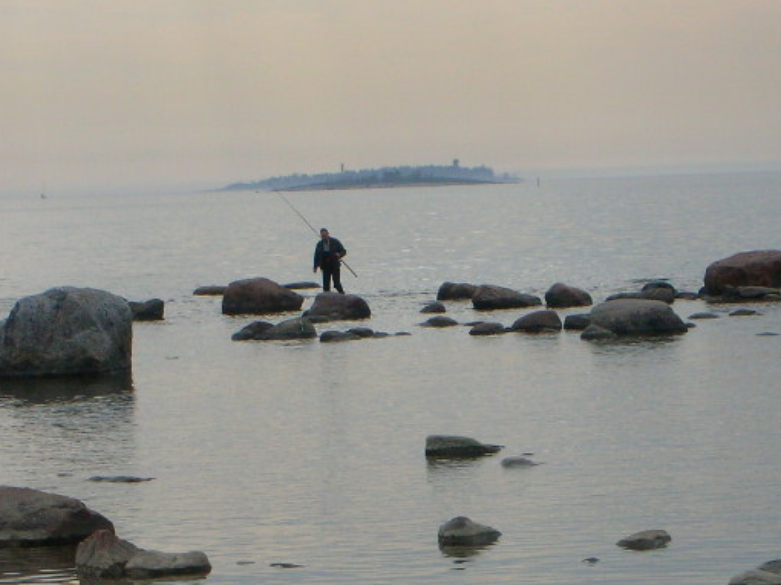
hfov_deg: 9.4
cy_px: 397
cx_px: 459
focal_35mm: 211
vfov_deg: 7.0
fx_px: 4758
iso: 50
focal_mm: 17.4
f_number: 15.1
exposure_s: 1/59.8
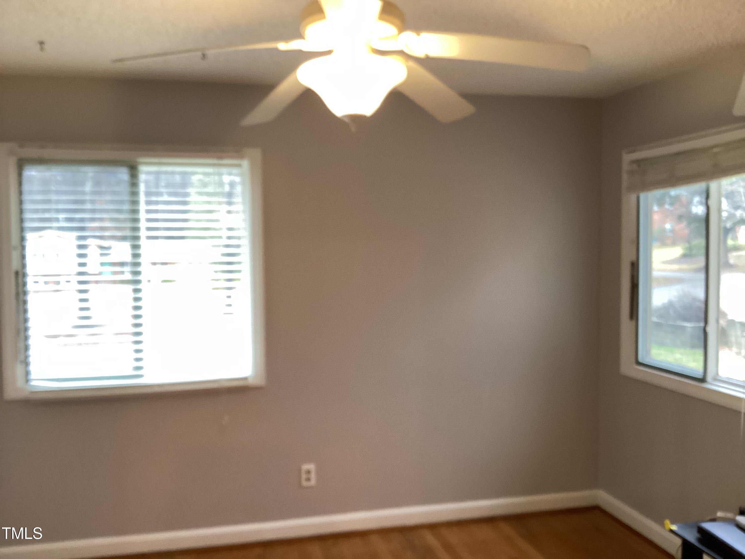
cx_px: 372
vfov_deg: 45.4
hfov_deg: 58.4
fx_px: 667
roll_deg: +1.3
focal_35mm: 31
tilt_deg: -5.4
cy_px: 280
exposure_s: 1/40
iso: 250
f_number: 2.4
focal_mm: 3.3
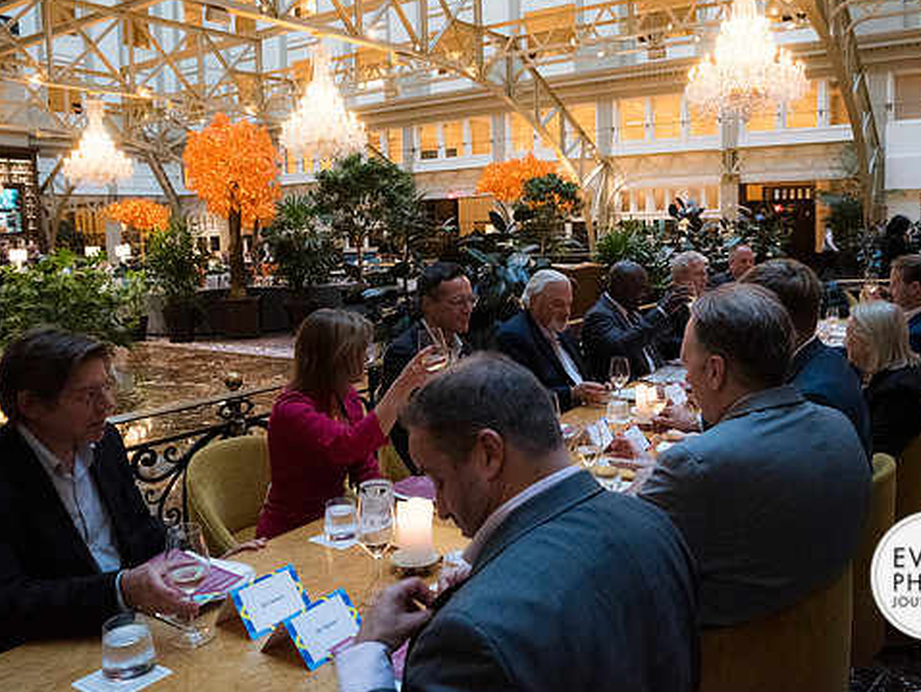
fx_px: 745
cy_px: 331
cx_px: 507
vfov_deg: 49.8
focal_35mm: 28
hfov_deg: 63.3
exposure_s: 1/125
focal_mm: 24
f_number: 5
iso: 6400
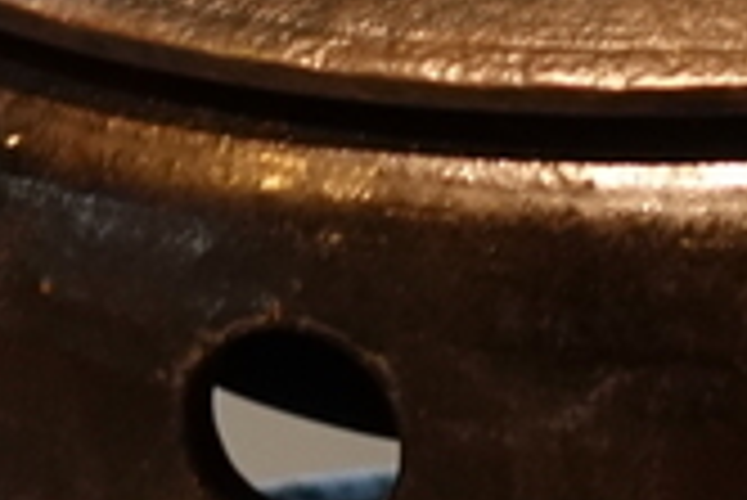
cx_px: 126
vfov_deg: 7.9
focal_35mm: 173
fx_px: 3593
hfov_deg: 11.8
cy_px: -77
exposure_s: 1/30
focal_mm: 8.8
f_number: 1.8
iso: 500
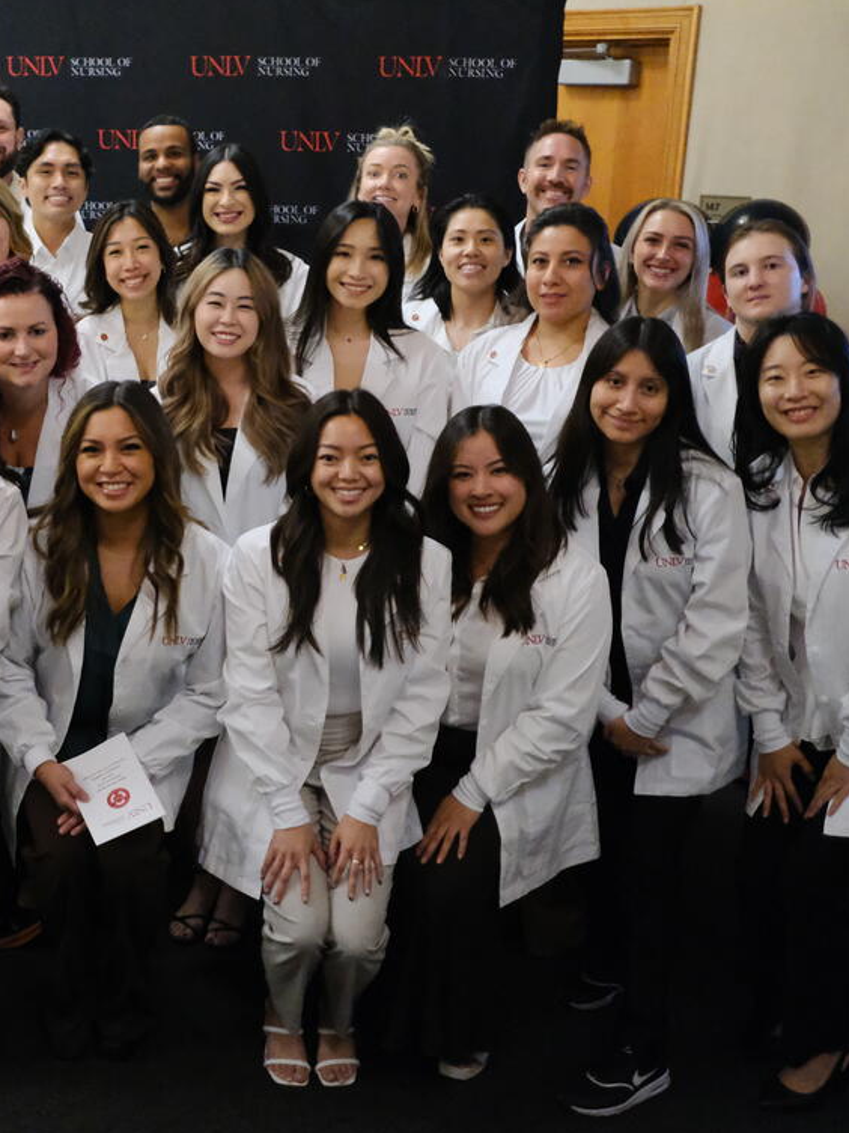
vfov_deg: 37.5
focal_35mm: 51
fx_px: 1668
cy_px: 568
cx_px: 123
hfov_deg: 27.7
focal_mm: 23
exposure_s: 1/1000
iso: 12800
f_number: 2
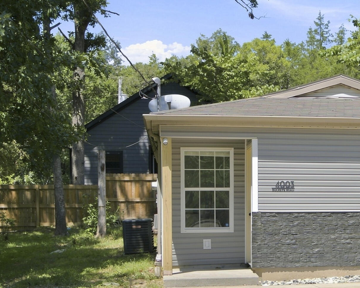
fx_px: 863
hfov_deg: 22.7
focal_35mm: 81
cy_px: 166
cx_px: 359
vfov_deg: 18.9
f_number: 9
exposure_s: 1/160
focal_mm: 35
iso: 320
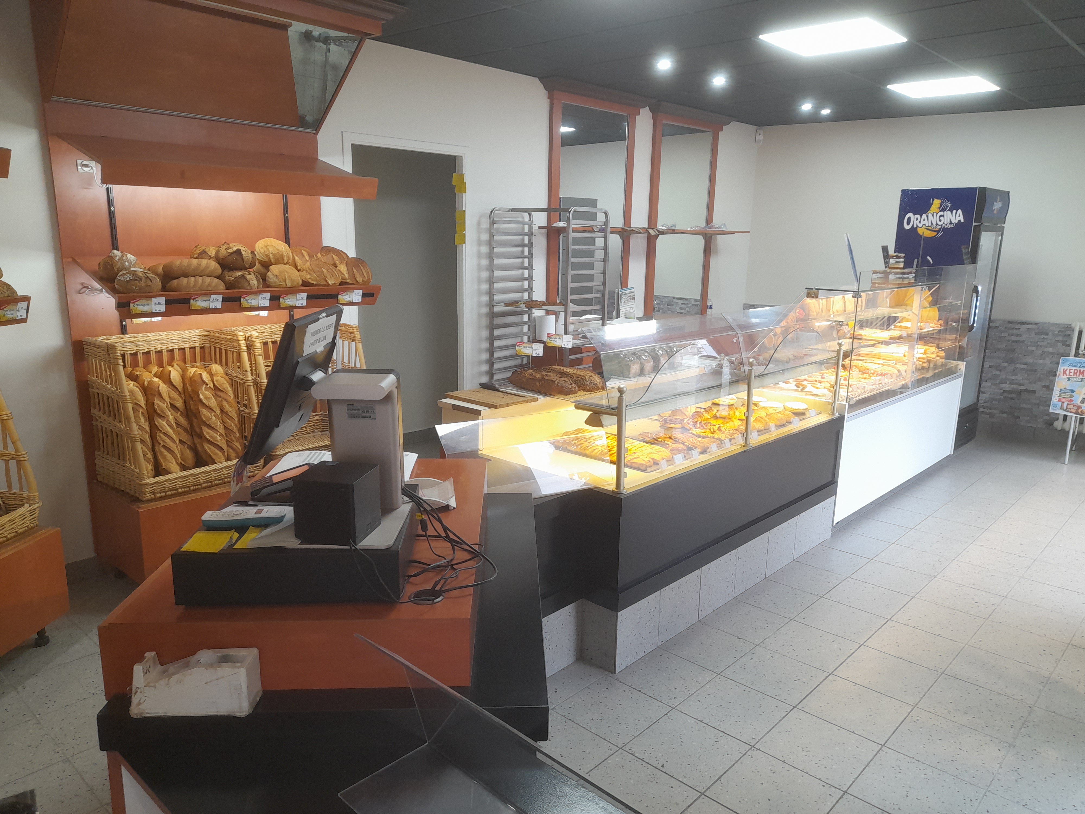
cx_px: 542
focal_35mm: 25
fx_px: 784
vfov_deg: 54.9
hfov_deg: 69.4
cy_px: 407
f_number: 2
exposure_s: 1/50
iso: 125
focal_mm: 4.6
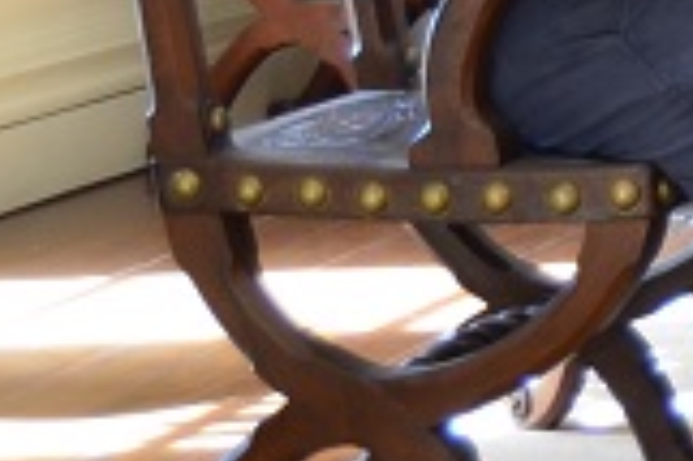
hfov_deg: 8.1
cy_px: -439
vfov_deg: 6.2
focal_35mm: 214
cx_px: 2109
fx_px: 4117
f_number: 4
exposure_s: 1/60
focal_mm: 23
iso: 560
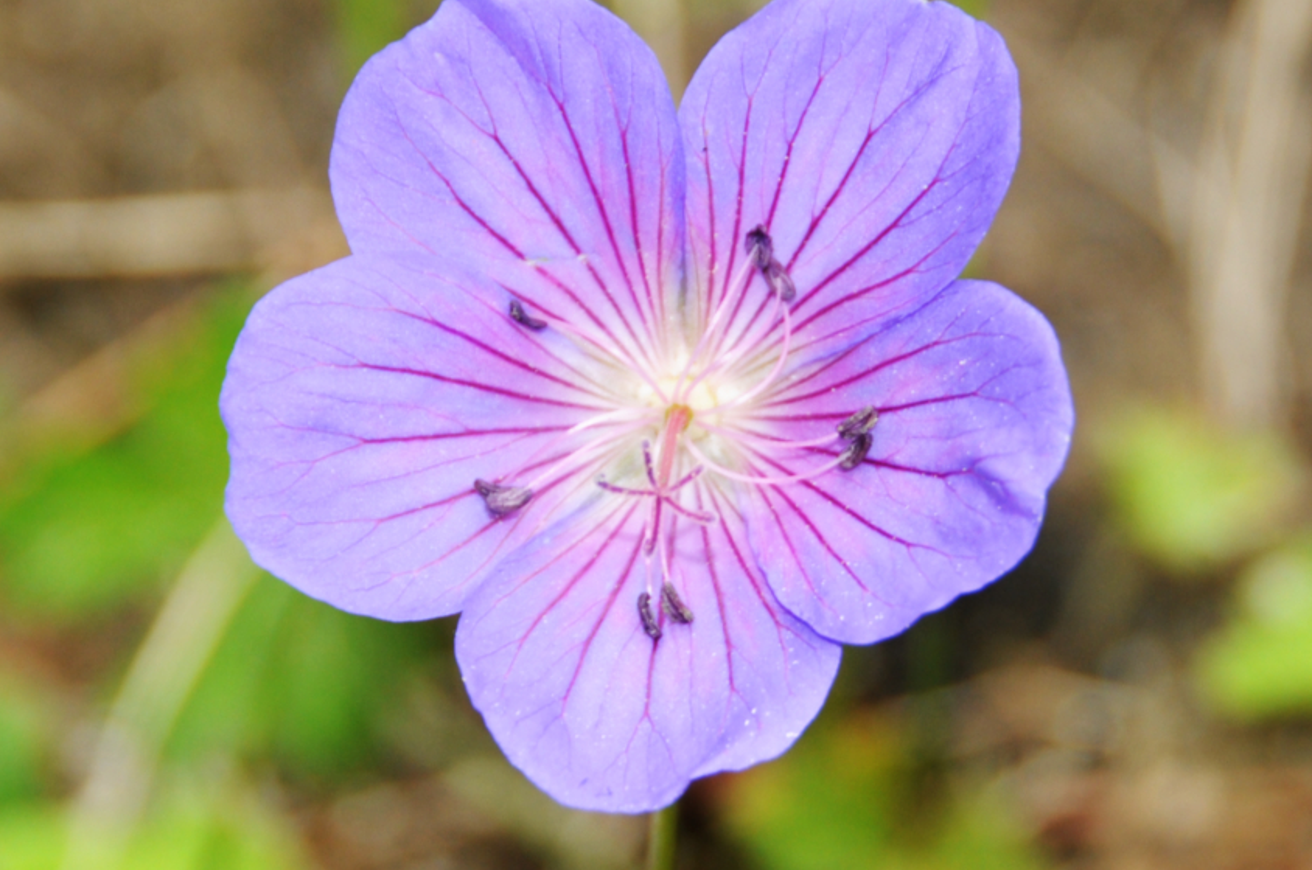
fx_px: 5822
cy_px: 384
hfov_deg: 12.9
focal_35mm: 160
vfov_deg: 8.6
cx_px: 628
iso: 250
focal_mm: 90
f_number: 5.3
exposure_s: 1/250
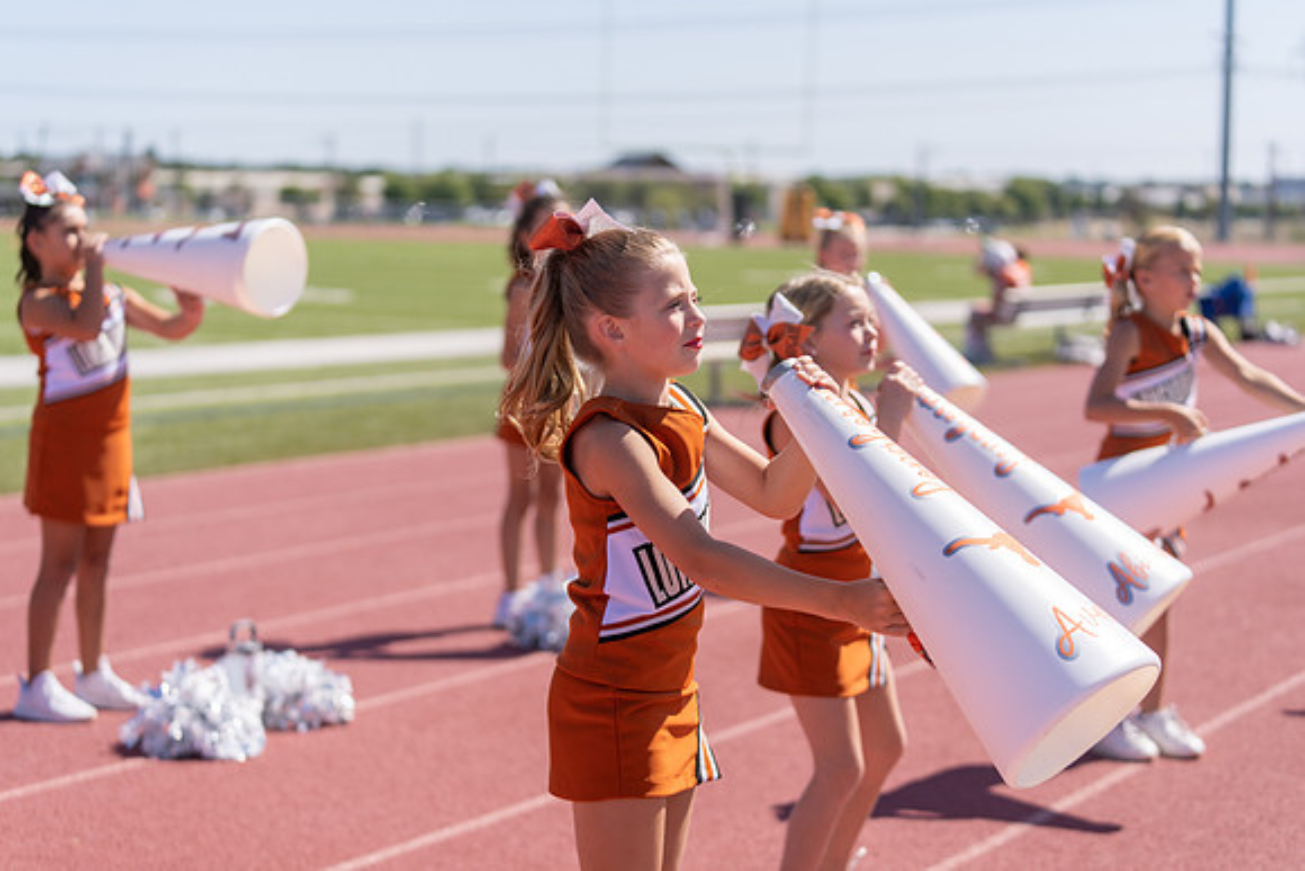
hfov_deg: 28.4
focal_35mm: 71
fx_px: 2574
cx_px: 652
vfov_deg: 19.2
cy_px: 436
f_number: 2.8
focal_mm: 71
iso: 100
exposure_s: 1/2000
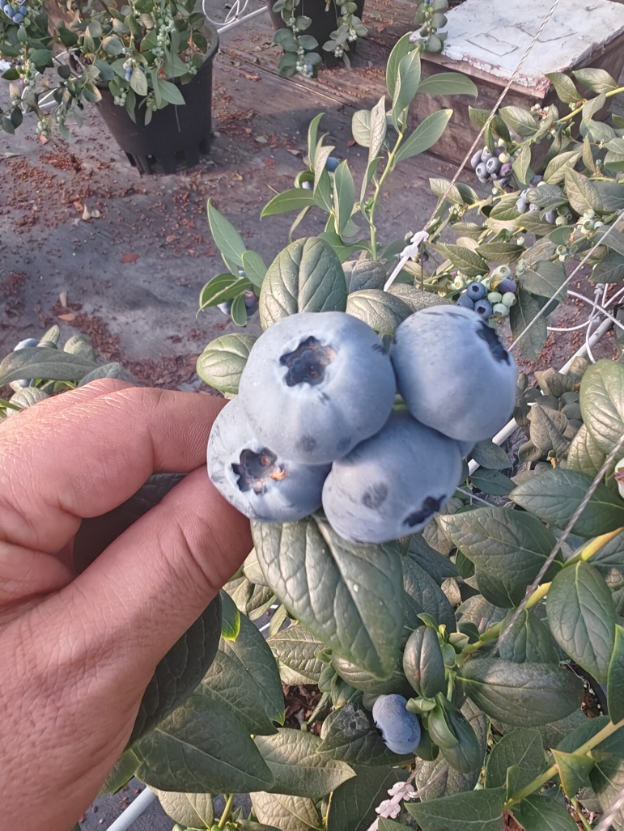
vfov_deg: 65.3
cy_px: 414
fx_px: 649
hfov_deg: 51.4
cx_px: 307
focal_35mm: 27
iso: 125
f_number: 2
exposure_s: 1/100
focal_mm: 1.82
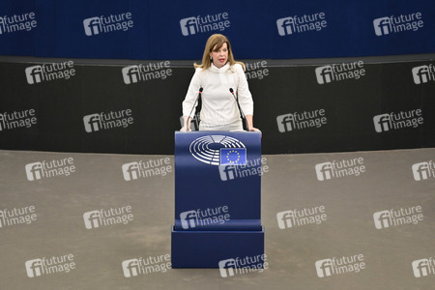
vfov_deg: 6.9
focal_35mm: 200
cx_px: 218
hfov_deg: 10.3
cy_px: 145
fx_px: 2416
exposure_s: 1/320
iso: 1000
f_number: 2.8
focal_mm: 200
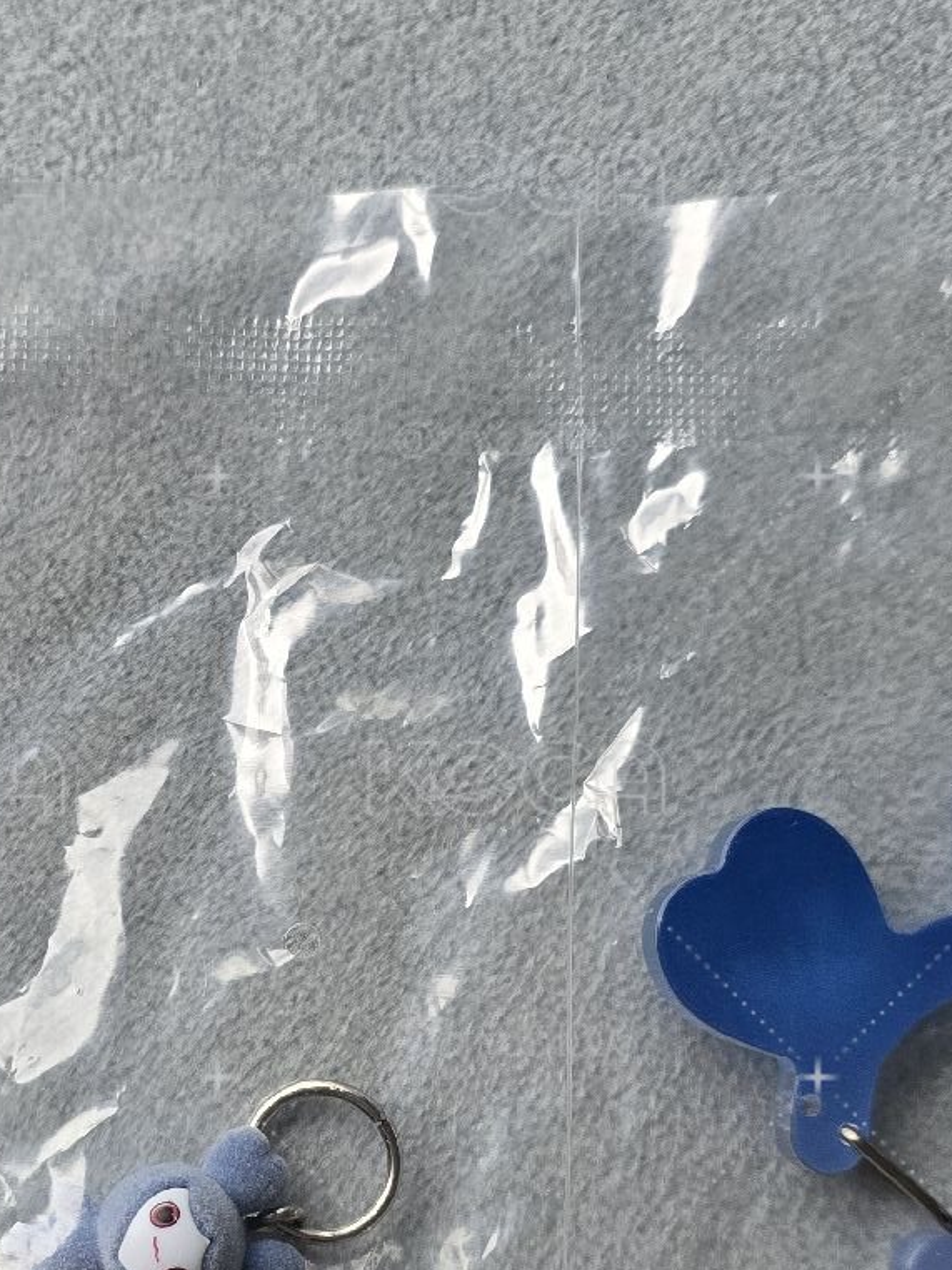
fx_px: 2126
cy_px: 876
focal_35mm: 58
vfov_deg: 32.9
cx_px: 217
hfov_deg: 24.9
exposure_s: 1/120
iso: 200
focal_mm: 6.3
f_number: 1.7
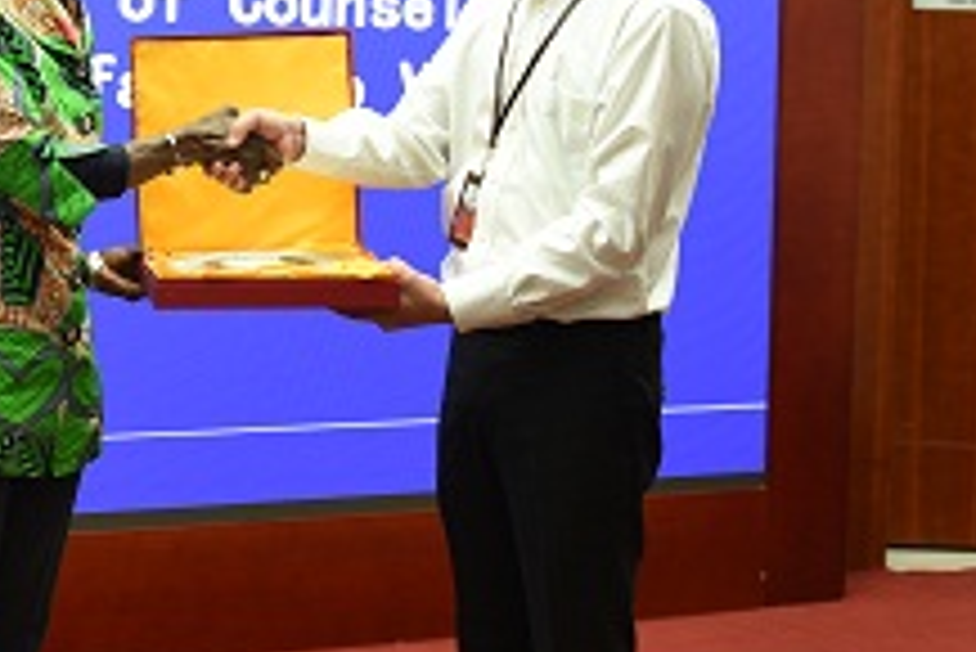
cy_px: 70
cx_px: -85
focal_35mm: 84
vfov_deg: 16.1
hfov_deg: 22.8
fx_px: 2279
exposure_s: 1/25
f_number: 3.5
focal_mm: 26
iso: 110
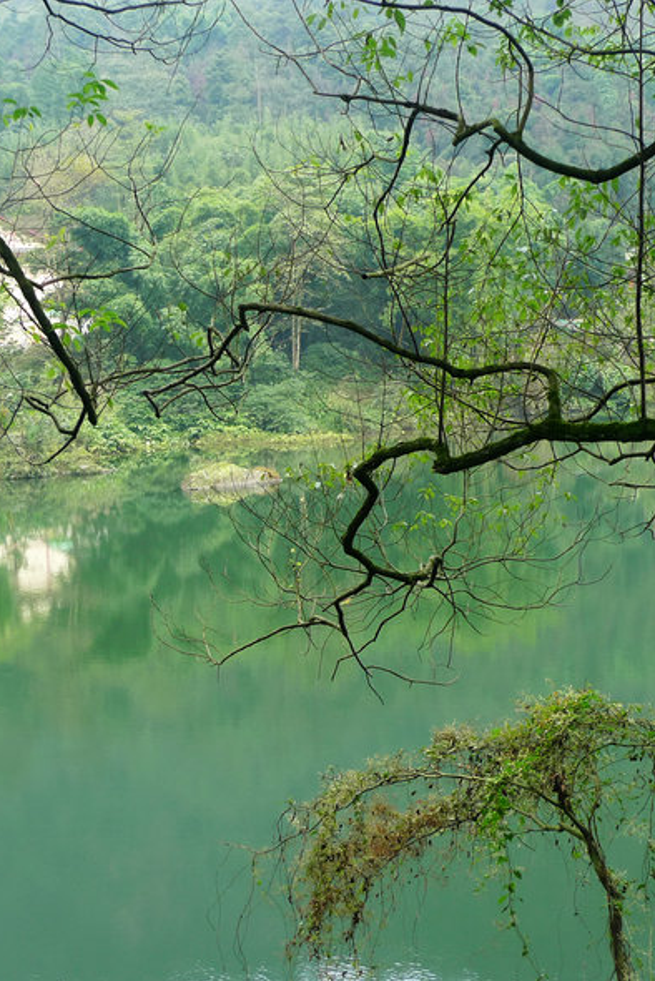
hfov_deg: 21.9
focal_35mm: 62
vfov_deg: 32.4
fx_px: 1690
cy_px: 486
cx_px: 283
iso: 80
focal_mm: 9.3
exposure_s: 1/100
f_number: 2.5
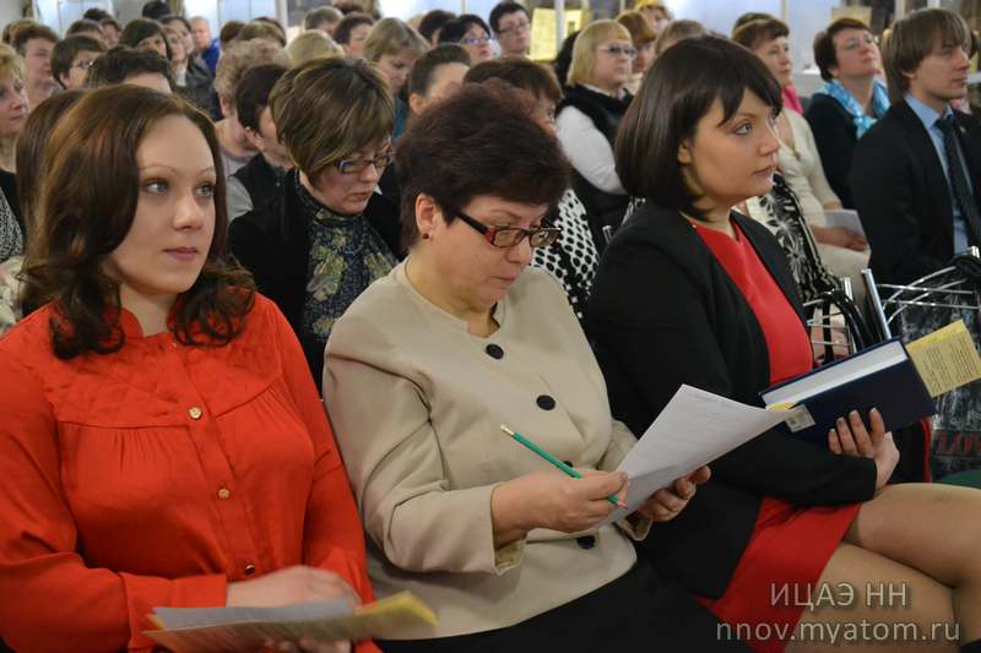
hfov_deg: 36.9
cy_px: 326
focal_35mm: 54
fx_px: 1471
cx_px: 490
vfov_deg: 25.0
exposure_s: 1/50
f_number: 5
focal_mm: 36
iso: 3200
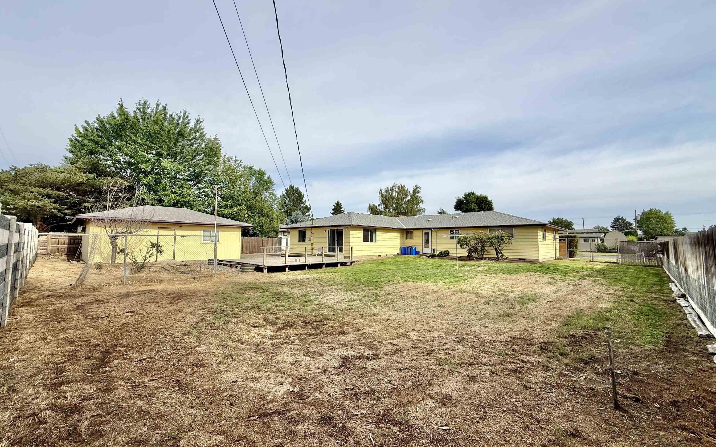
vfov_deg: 74.8
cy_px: 224
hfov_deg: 101.5
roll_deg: -0.5
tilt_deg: +4.1
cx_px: 358
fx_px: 293
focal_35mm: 15
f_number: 2.2
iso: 50
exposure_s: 1/2506
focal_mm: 2.22
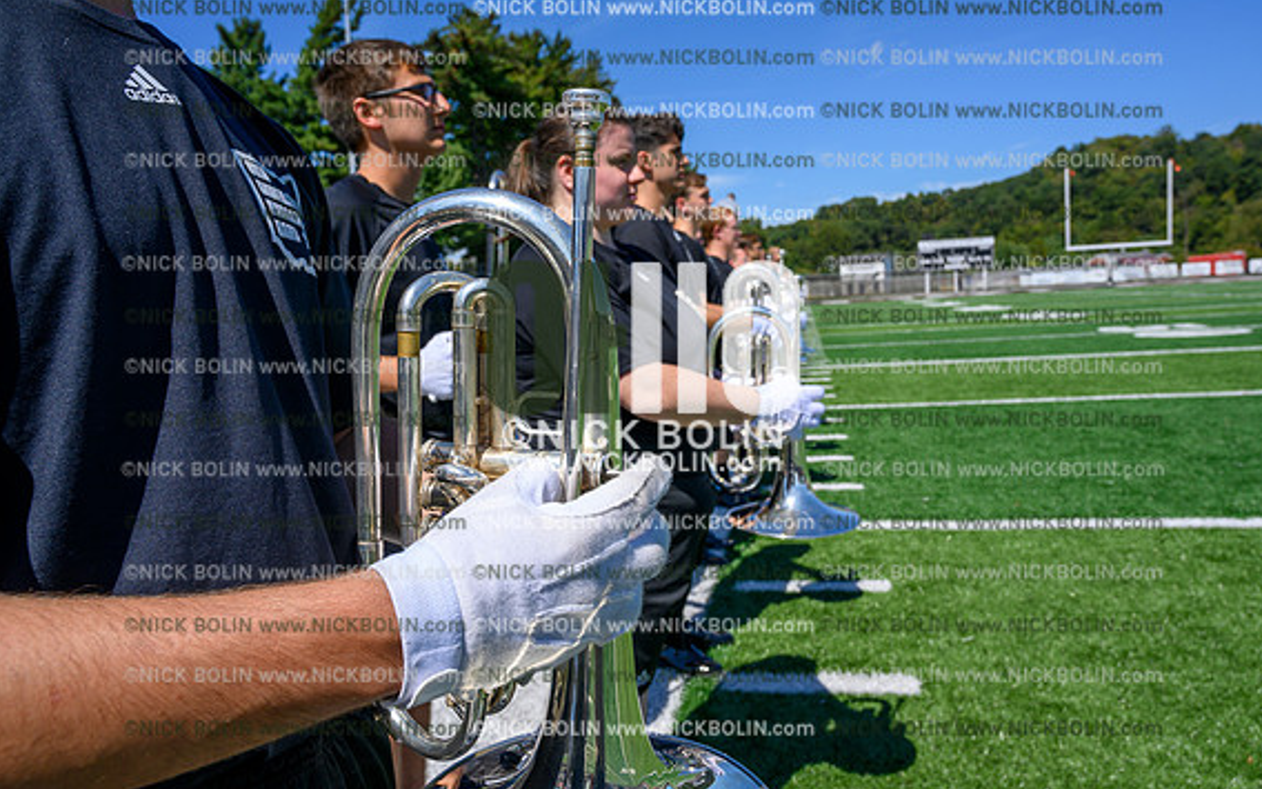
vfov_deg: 49.2
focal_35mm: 25
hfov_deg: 72.5
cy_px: 368
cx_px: 642
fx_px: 860
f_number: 8
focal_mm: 24
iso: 160
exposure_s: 1/640
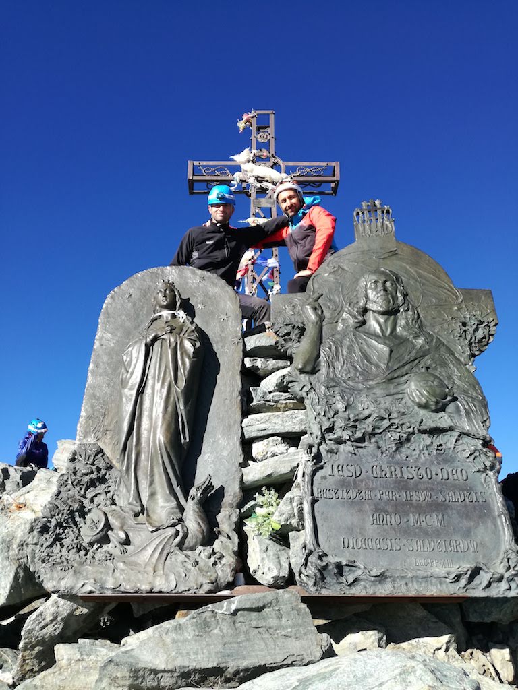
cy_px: 345
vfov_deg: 65.3
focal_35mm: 27
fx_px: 539
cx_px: 259
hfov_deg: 51.4
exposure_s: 1/583
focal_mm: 3.79
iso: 50
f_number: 2
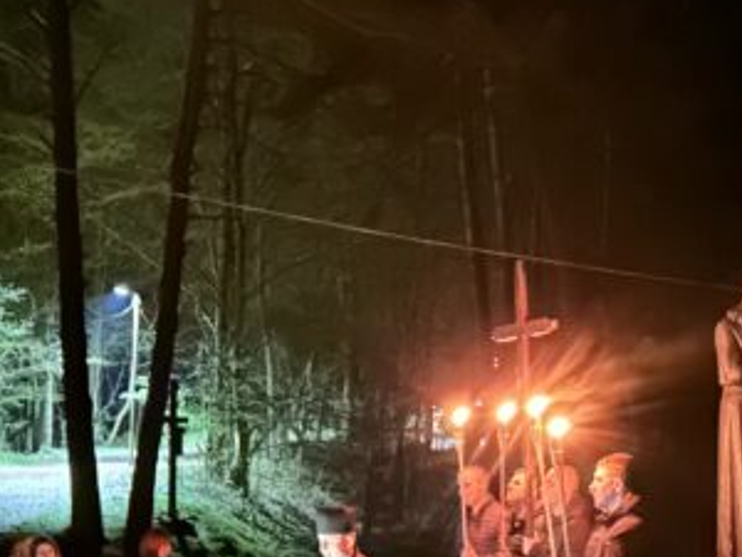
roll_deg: +2.2
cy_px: 168
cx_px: 396
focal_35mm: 82
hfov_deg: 23.8
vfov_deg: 17.9
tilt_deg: +10.7
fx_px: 1758
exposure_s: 1/5
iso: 25000
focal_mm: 6.86
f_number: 1.78
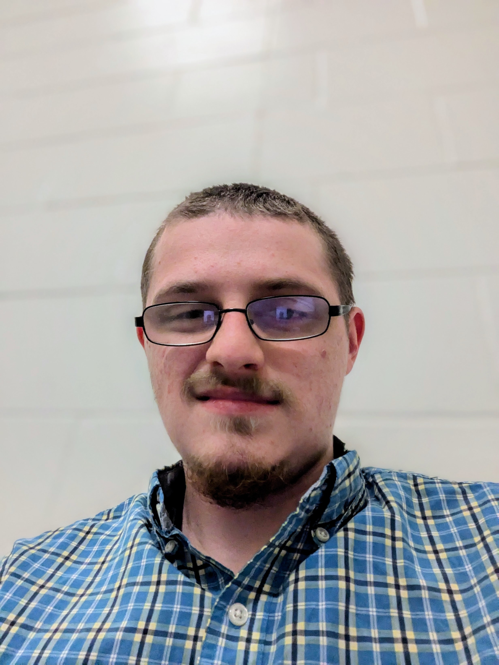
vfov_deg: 71.6
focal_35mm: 24
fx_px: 461
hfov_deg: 56.9
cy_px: 332
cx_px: 250
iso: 590
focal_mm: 2.51
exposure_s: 1/15
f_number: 2
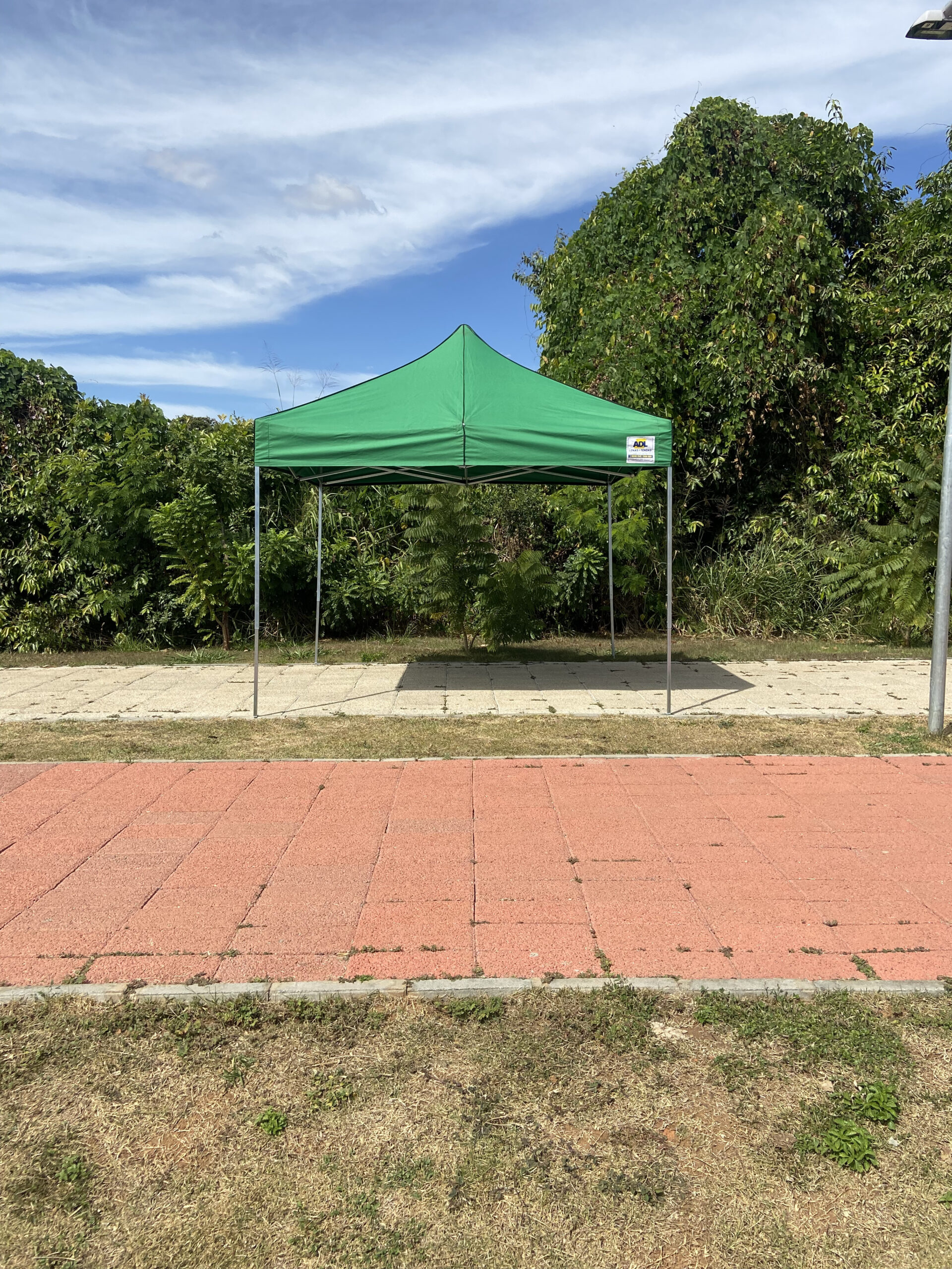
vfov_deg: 67.3
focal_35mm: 26
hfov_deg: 53.1
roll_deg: -0.3
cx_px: 476
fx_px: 953
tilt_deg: -4.6
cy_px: 634
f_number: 1.8
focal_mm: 4.25
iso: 32
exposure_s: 1/2967
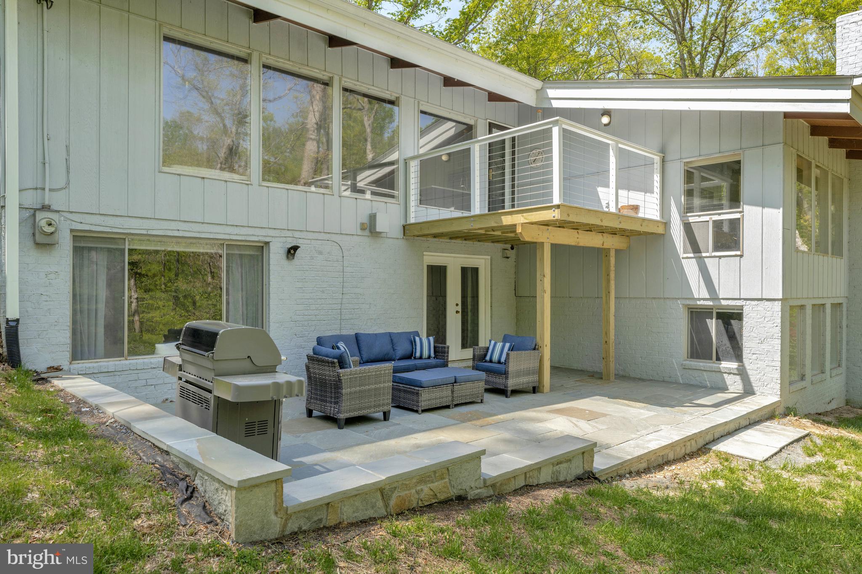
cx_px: 431
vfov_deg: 53.1
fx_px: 575
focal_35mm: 24
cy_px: 287
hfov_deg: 73.7
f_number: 8
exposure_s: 1/80
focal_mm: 24
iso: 100
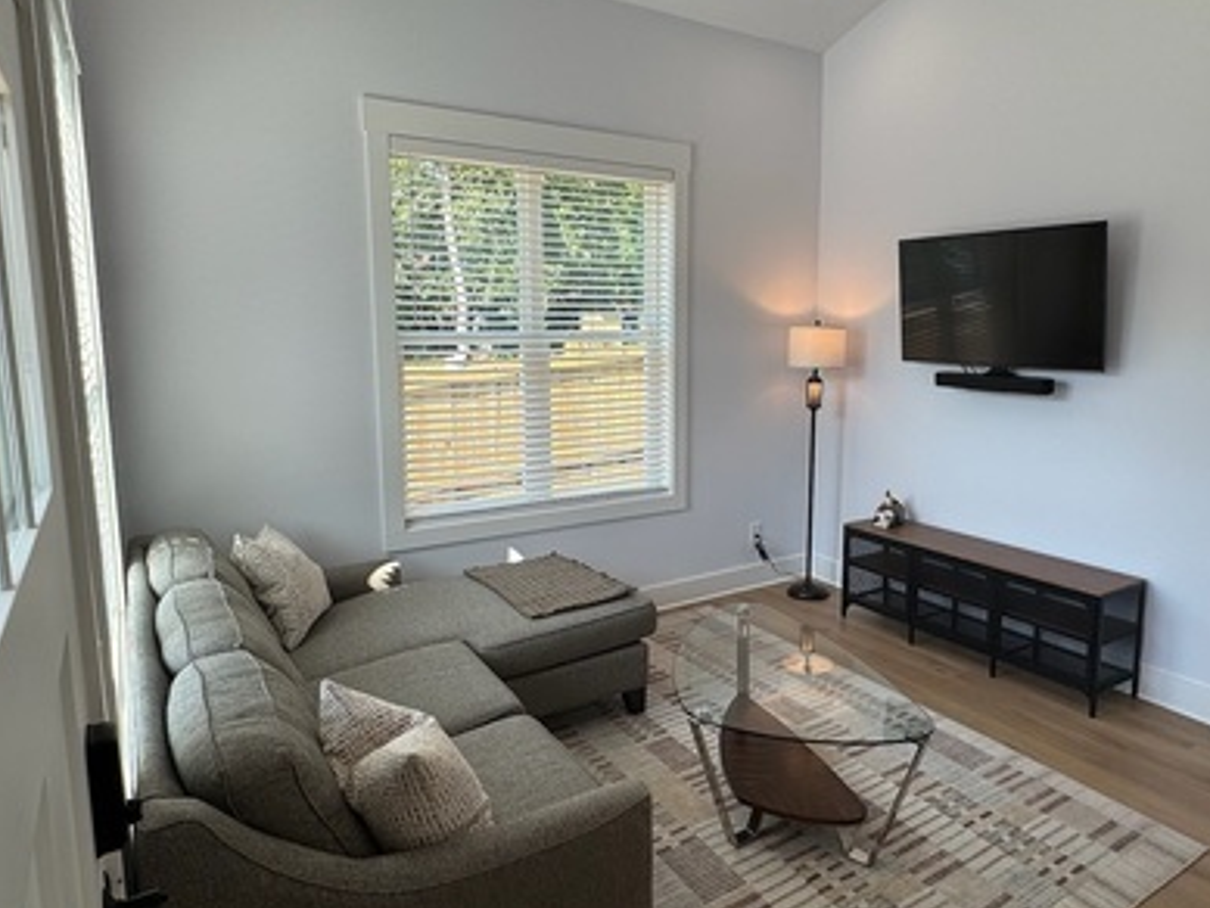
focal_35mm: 24
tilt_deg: -8.2
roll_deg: -0.3
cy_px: 435
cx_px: 705
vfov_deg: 56.8
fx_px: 839
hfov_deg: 71.1
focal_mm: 2.22
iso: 40
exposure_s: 1/178
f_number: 2.2
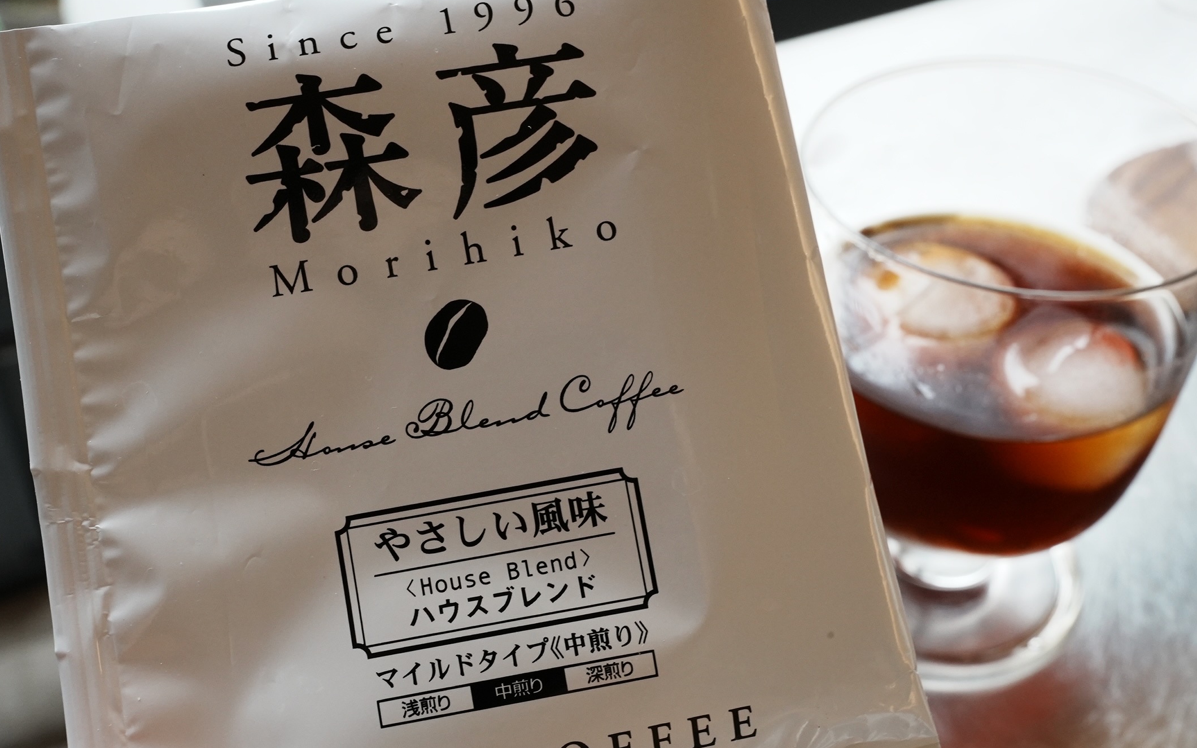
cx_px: 597
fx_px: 1501
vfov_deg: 28.0
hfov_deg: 43.5
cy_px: 391
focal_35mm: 46
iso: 2500
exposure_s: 1/50
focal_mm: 45
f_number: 14
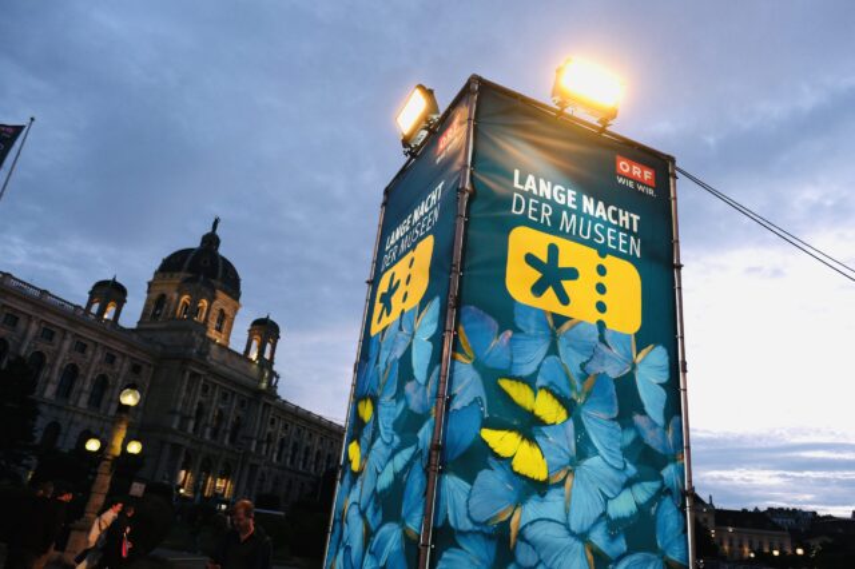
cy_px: 284
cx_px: 428
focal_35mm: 24
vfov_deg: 53.1
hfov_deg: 73.8
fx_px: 570
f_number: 2.5
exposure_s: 1/125
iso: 800
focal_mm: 16
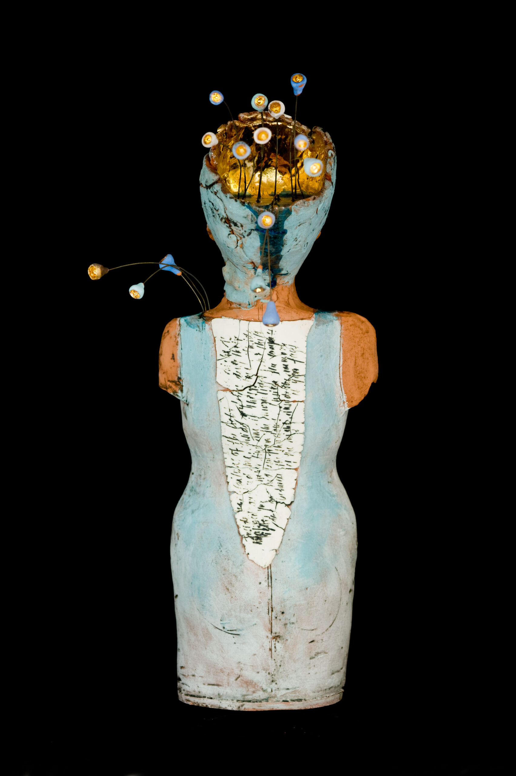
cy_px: 388
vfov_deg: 12.1
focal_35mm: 170
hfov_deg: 8.1
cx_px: 258
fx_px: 3660
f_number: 6.3
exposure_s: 1/50
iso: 800
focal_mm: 170
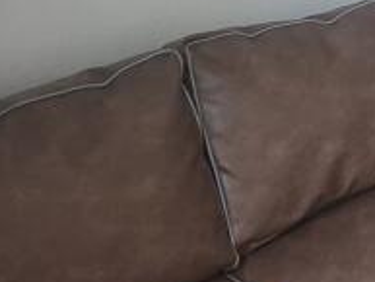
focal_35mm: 69
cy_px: -124
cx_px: 600
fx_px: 748
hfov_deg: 22.0
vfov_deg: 19.1
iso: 200
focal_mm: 1.74
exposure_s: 1/50
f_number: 2.2
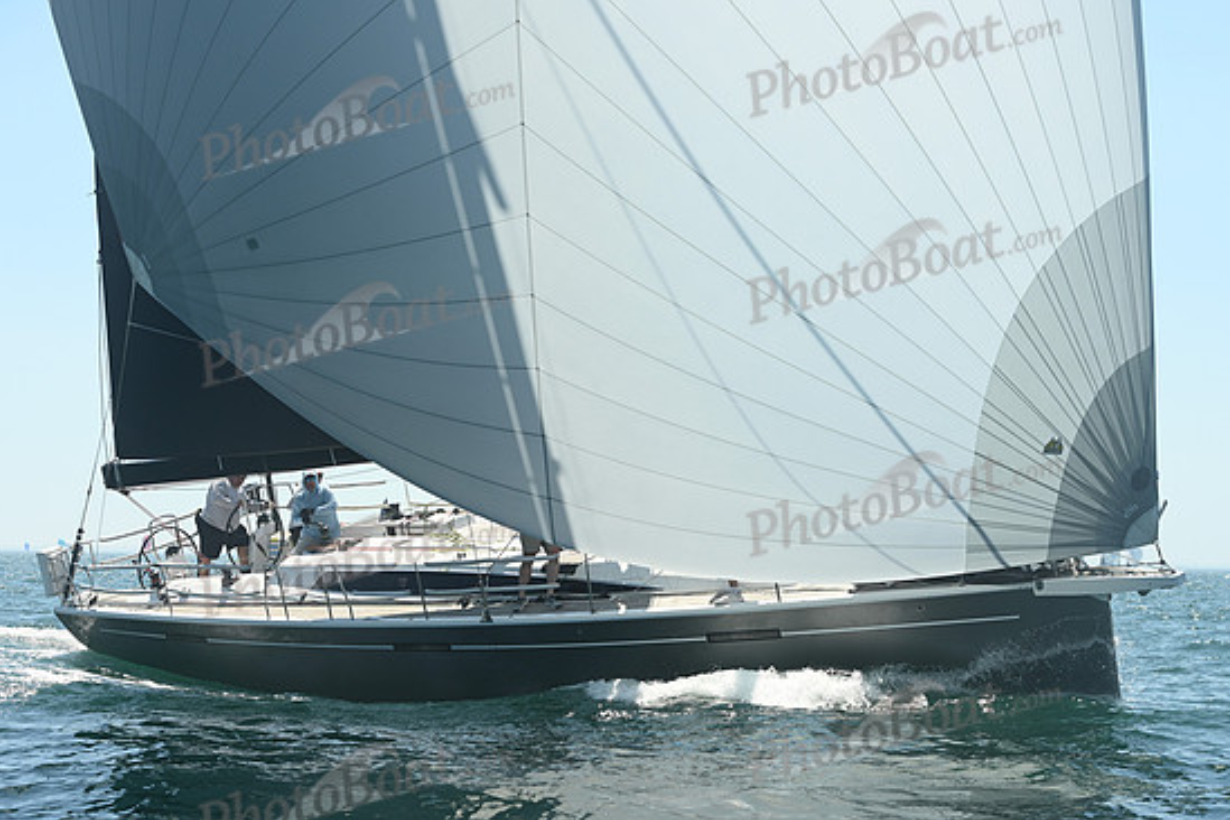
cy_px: 413
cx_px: 632
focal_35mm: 74
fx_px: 2528
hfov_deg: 27.3
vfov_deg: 18.4
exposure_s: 1/1000
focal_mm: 70
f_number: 7.1
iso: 320
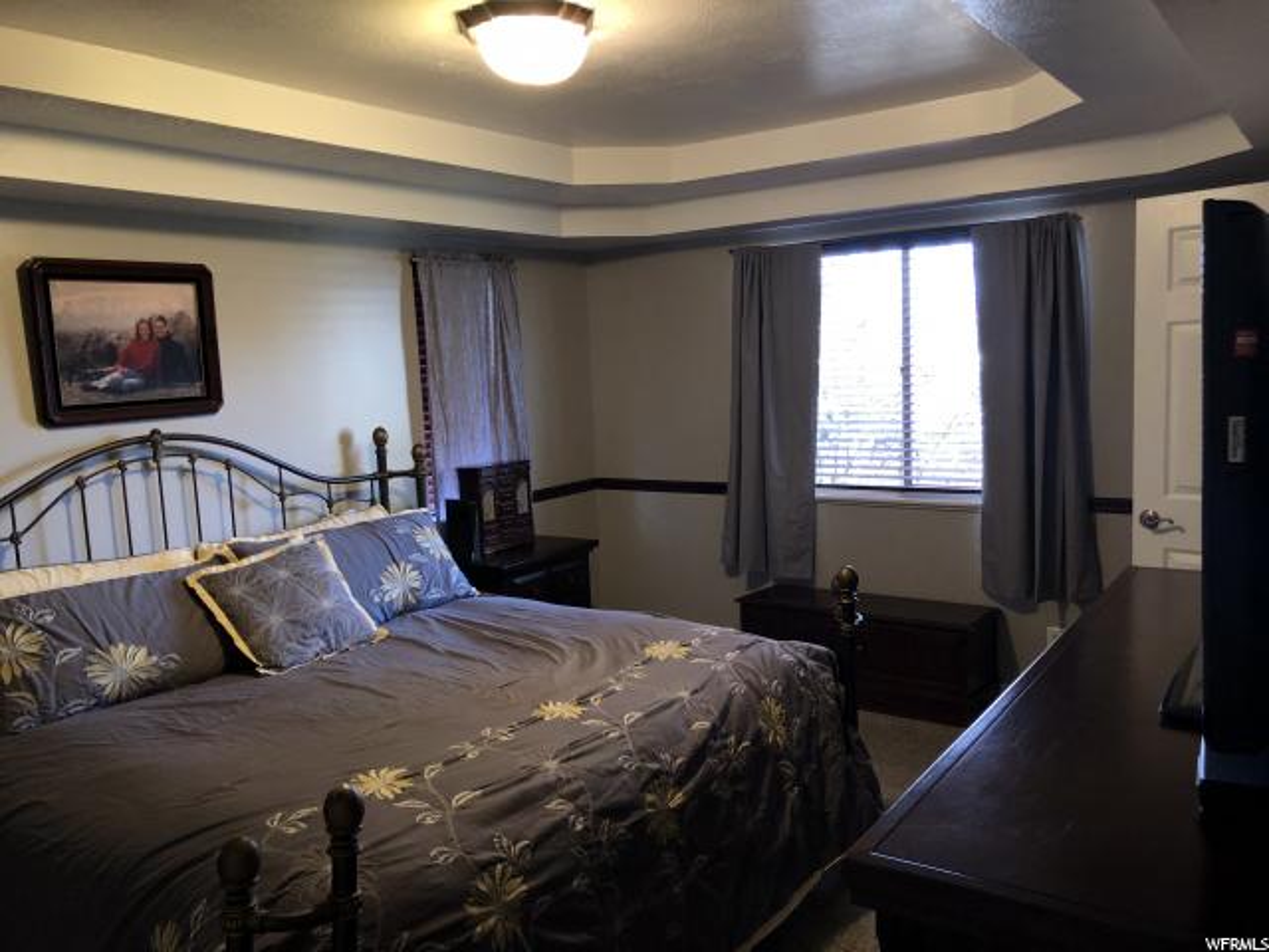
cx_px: 634
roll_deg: +3.0
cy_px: 476
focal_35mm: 28
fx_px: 1026
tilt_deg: -7.0
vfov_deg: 49.7
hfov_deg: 63.4
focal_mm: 4
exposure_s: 1/17
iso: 40
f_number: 1.8
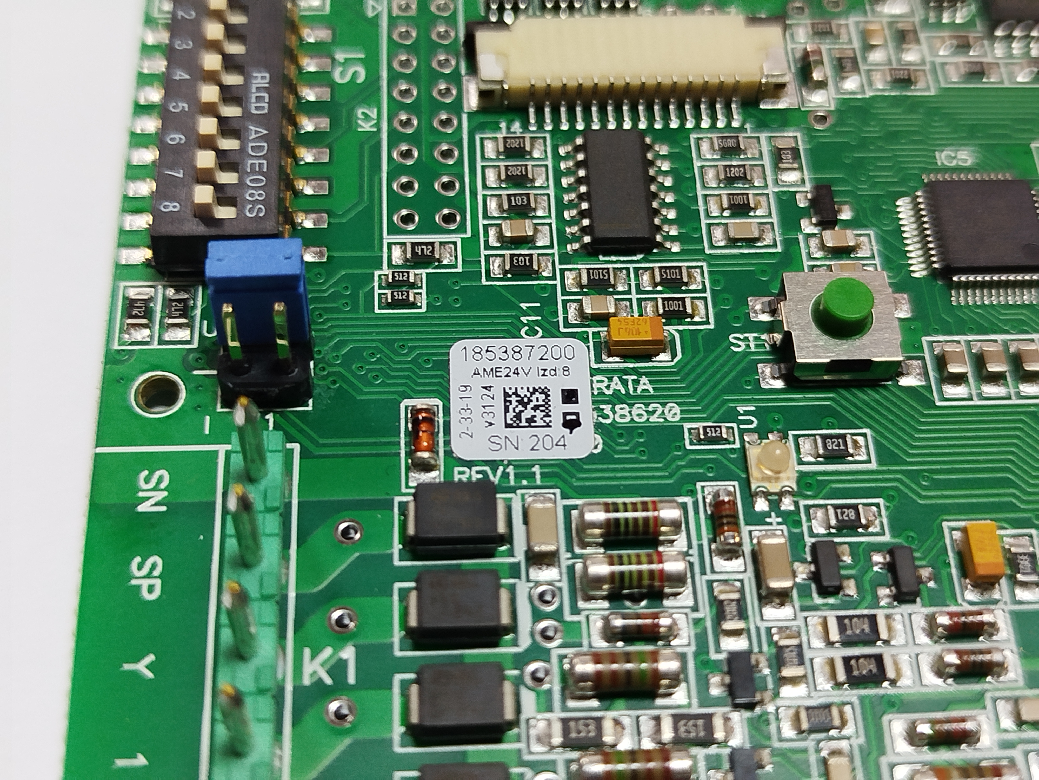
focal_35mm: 48
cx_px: 520
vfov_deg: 30.3
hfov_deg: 39.7
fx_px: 1441
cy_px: 390
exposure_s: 1/33
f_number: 1.7
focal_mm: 5.31
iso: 200
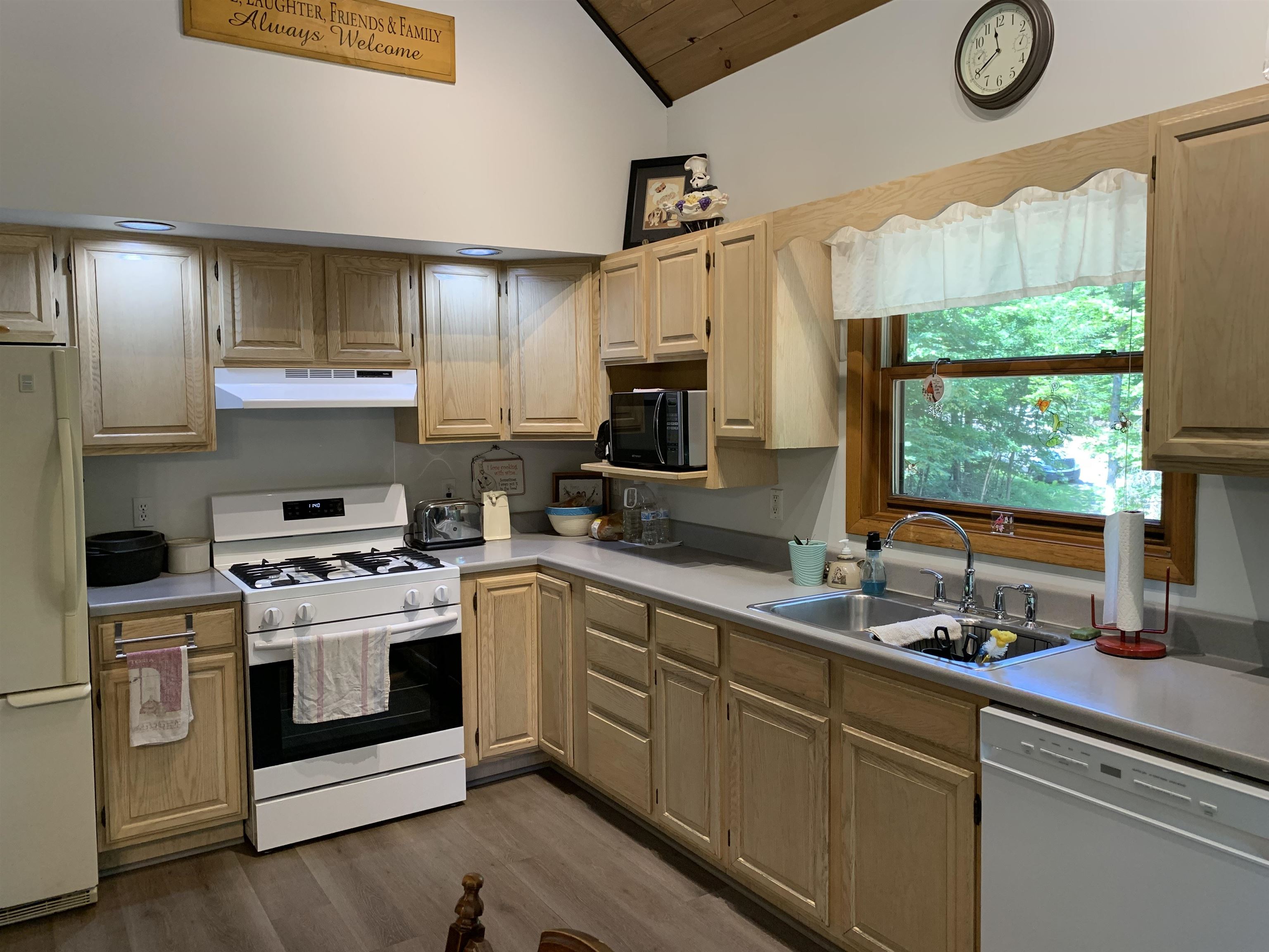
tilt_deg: -5.4
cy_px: 476
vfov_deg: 53.1
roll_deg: +1.1
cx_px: 634
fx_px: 953
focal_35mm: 26
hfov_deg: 67.3
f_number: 1.8
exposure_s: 1/60
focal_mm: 4.25
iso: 100
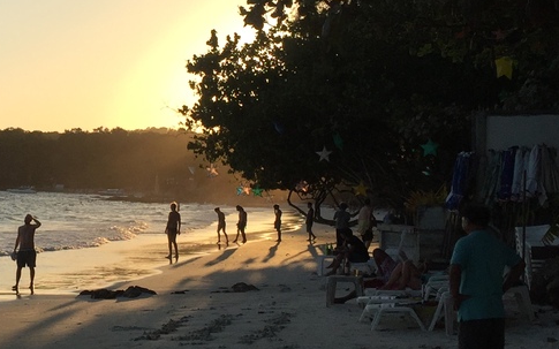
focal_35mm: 76
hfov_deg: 25.9
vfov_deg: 17.1
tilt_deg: +2.8
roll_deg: -2.6
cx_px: 10
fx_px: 1158
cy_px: 145
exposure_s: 1/2326
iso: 32
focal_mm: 4.15
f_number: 2.2
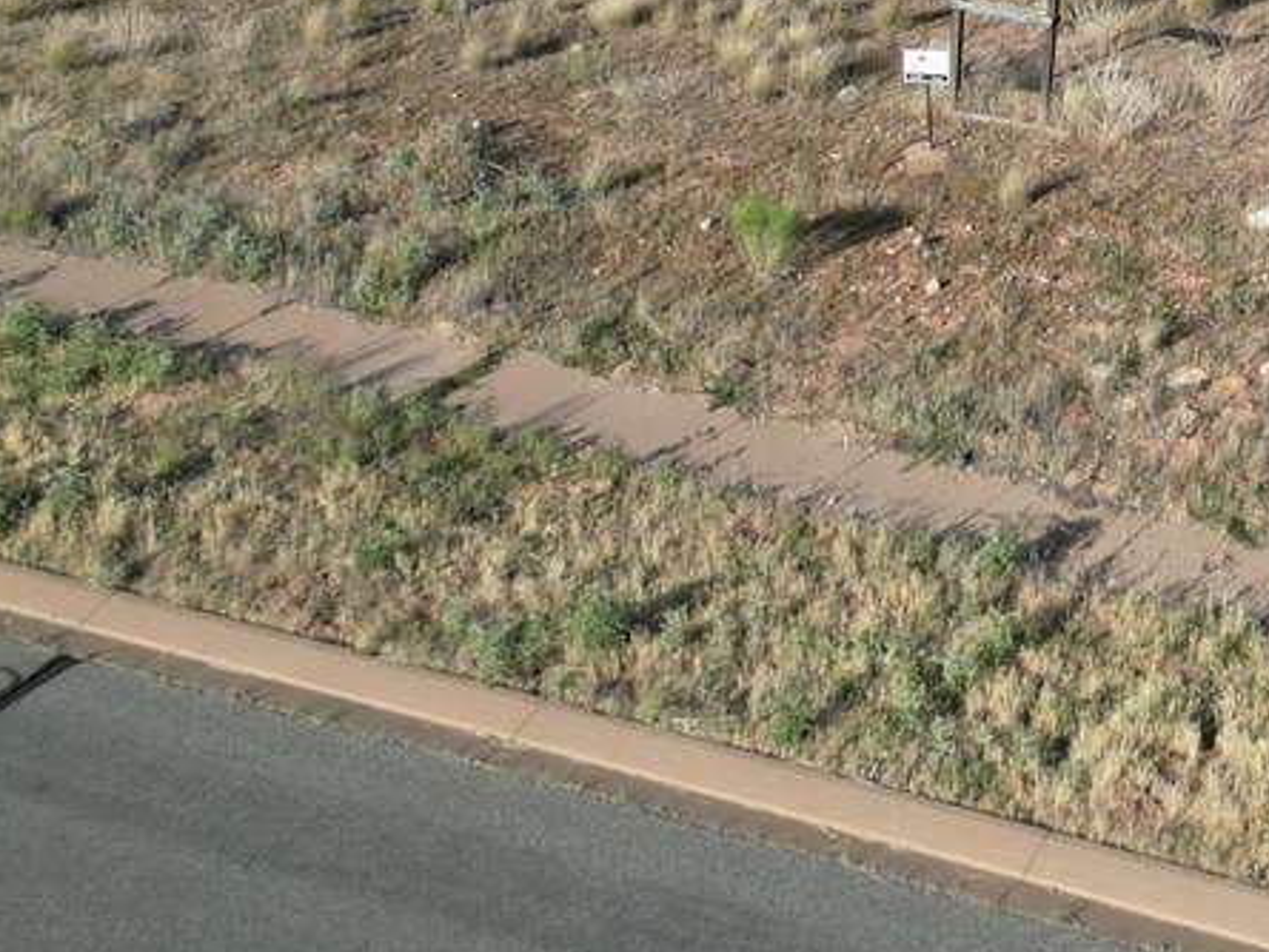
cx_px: 1434
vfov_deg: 20.3
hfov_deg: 25.8
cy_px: -108
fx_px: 2530
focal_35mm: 69
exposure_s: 1/2000
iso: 100
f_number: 1.7
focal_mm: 6.72
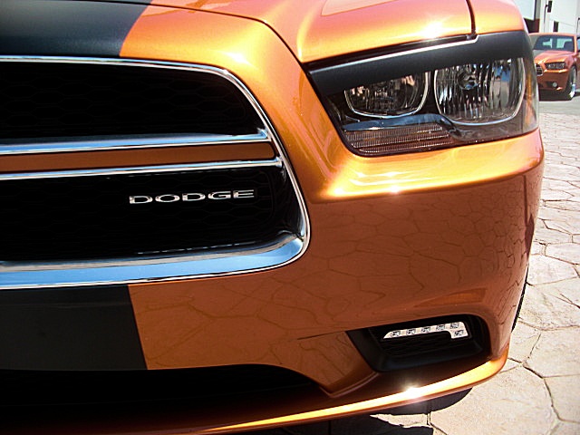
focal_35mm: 36
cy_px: 218
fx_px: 603
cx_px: 290
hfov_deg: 51.4
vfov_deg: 39.7
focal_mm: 6.3
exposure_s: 1/640
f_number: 2.8
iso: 50
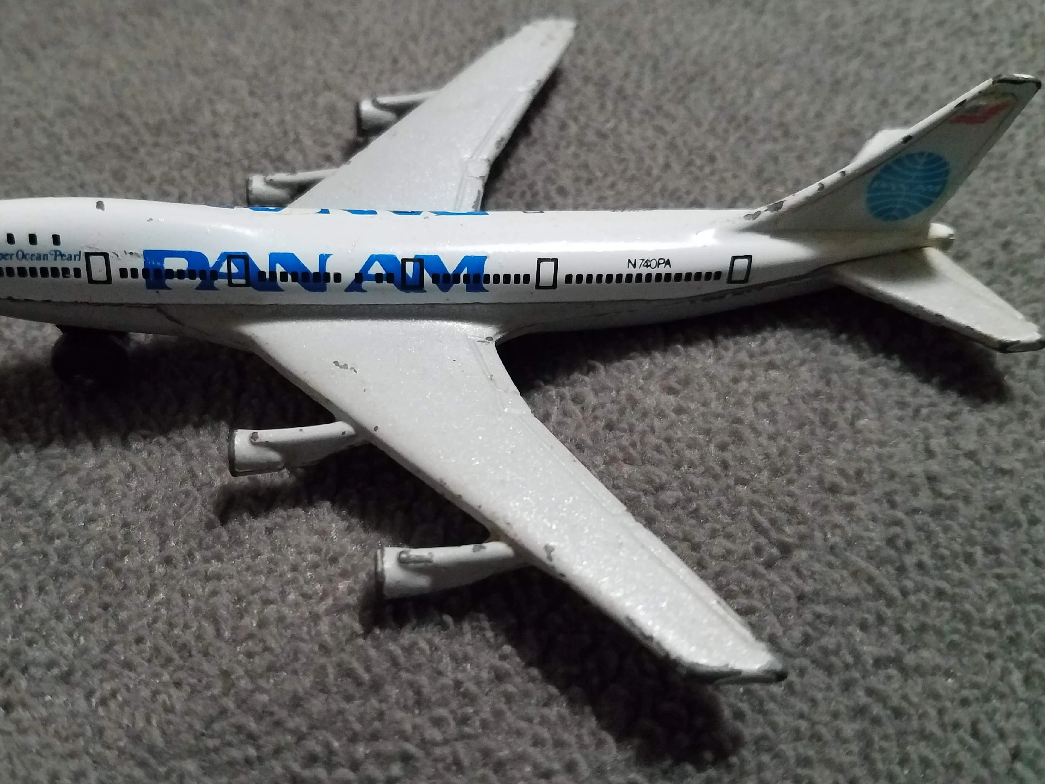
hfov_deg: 59.8
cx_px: 455
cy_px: 402
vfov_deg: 46.8
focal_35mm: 30
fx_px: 906
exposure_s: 1/40
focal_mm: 4.2
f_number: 1.7
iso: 640
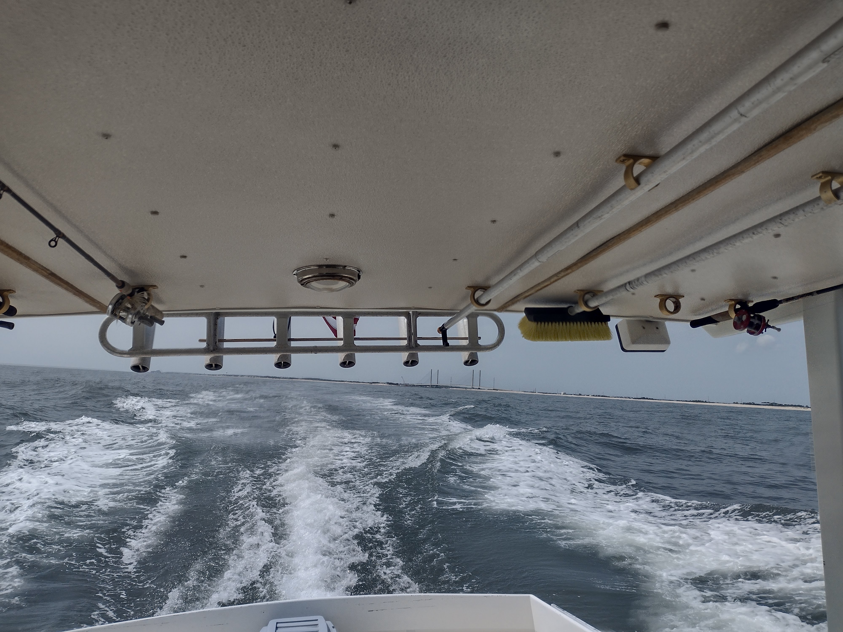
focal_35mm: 27
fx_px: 658
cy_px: 316
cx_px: 422
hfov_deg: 65.3
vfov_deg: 51.4
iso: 100
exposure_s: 1/3628
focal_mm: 4.71
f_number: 1.7
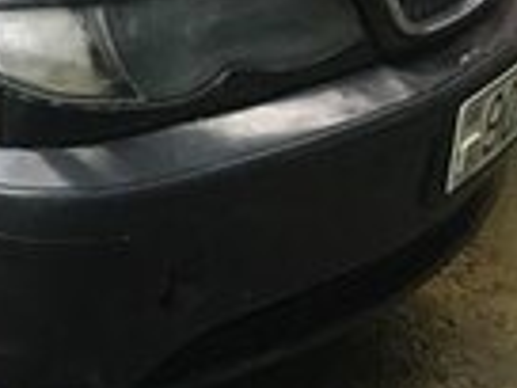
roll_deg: +0.2
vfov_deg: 10.4
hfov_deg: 12.2
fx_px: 2106
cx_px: -563
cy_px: -78
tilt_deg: -18.9
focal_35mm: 141
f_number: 2.2
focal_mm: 4.15
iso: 50
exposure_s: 1/33
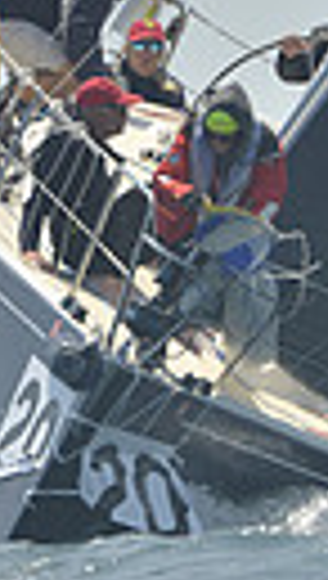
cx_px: 166
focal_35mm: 1130
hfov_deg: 1.1
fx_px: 17392
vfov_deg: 1.9
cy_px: 308
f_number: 7.1
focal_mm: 240
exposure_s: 1/1250
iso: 280
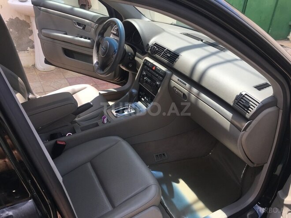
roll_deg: -3.1
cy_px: 109
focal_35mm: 29
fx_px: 244
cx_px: 146
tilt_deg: -26.4
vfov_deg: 48.2
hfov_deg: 61.7
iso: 25
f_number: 2.2
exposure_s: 1/450
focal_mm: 4.15
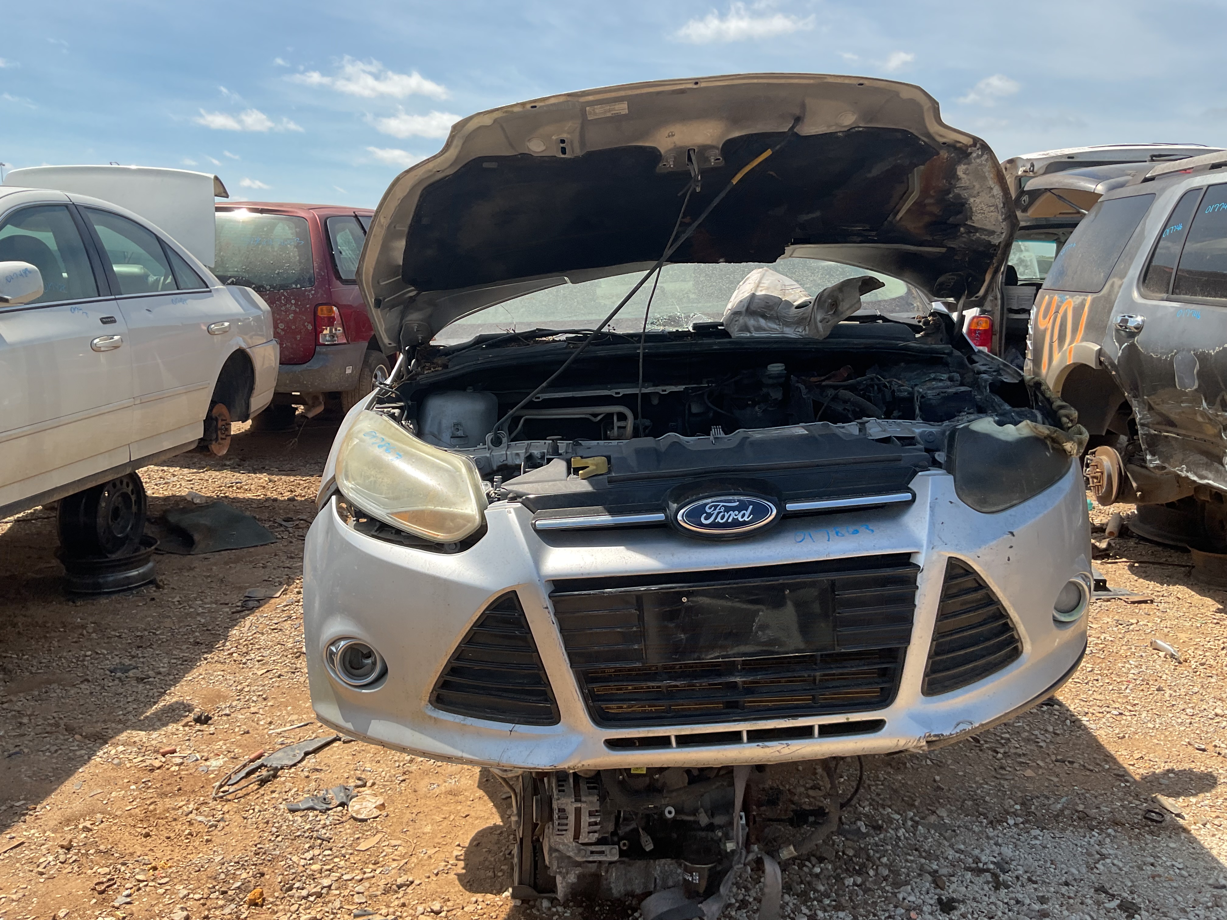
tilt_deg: -9.3
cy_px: 460
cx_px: 614
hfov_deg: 61.7
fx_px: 1028
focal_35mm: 29
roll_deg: +2.2
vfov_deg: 48.2
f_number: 1.8
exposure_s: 1/1098
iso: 16
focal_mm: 3
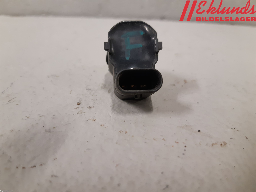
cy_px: 96
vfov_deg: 53.1
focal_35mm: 26
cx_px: 128
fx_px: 192
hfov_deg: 67.3
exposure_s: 1/50
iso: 200
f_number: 1.7
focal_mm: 3.93
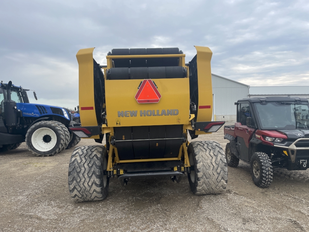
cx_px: 154
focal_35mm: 26
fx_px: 232
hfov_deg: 67.3
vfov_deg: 53.1
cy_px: 116
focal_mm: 4.2
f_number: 1.6
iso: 32
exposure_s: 1/988
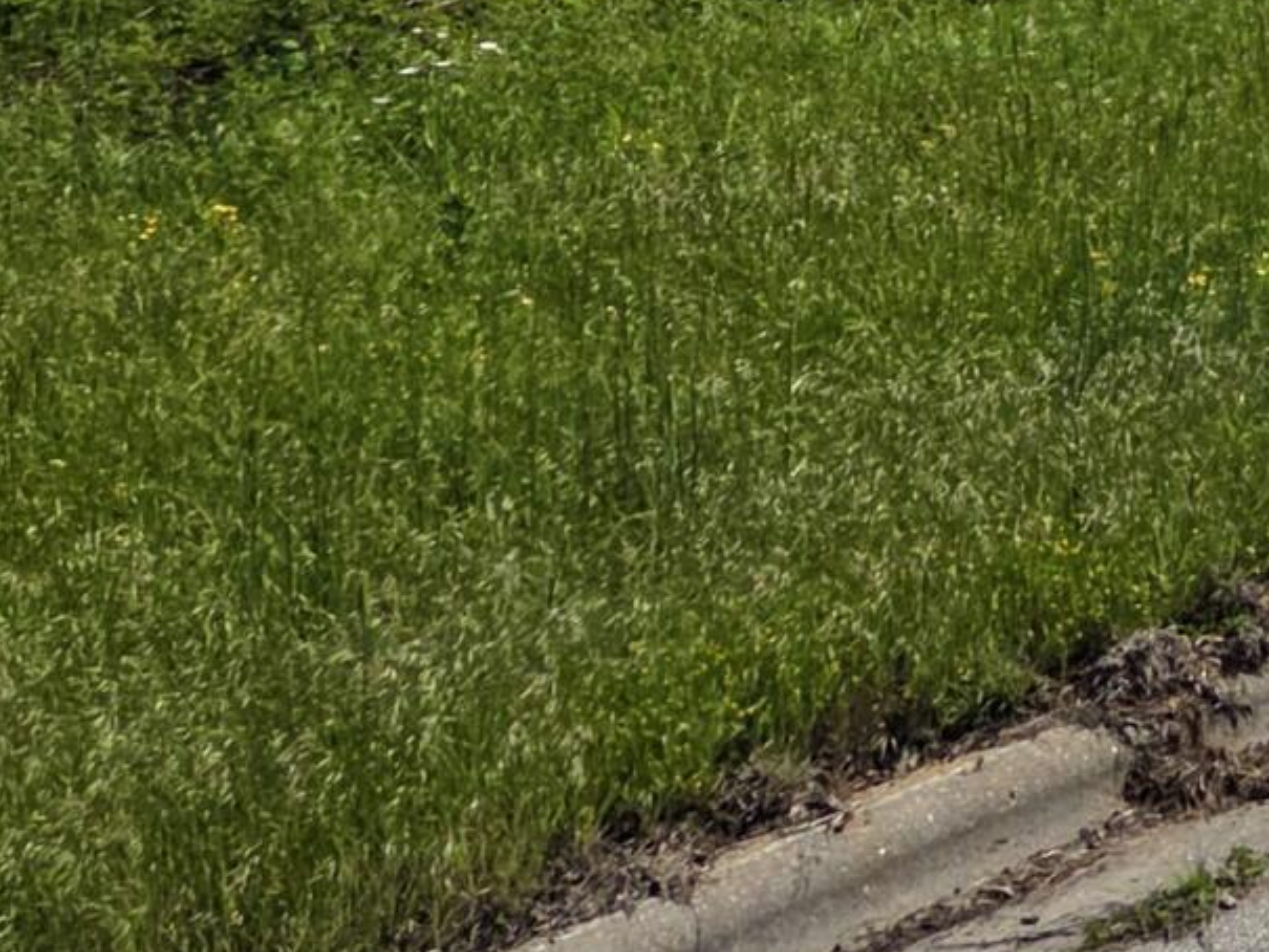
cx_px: 2200
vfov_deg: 12.0
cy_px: -723
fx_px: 4180
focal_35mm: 114
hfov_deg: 15.2
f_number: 1.8
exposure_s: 1/3531
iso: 25
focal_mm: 5.4
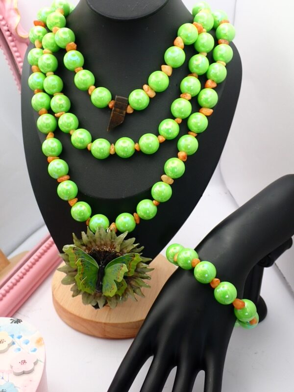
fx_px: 532
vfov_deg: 40.4
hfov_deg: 30.9
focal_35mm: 47
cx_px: 147
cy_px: 196
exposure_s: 1/80
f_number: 3.1
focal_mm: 8.4
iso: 200
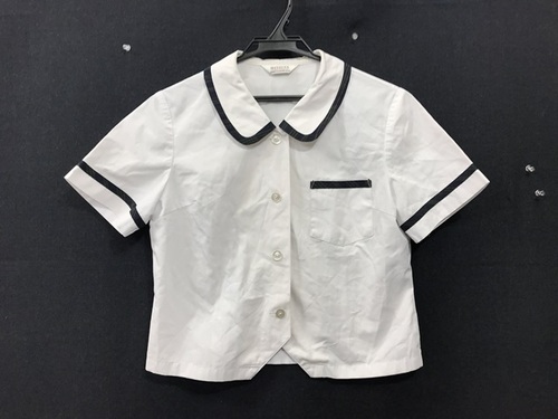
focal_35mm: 28
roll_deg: -0.7
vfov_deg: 49.7
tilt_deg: -0.1
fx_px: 451
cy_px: 210
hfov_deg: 63.4
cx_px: 279
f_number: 1.8
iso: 32
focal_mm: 3.99
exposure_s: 1/50
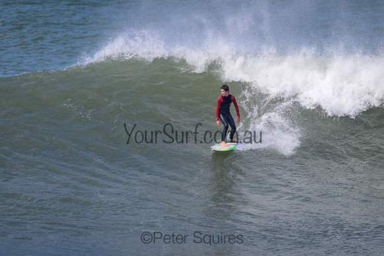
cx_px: 192
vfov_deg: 1.3
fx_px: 11213
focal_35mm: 1051
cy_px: 128
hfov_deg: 2.0
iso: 900
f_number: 11
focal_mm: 800
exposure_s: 1/2000
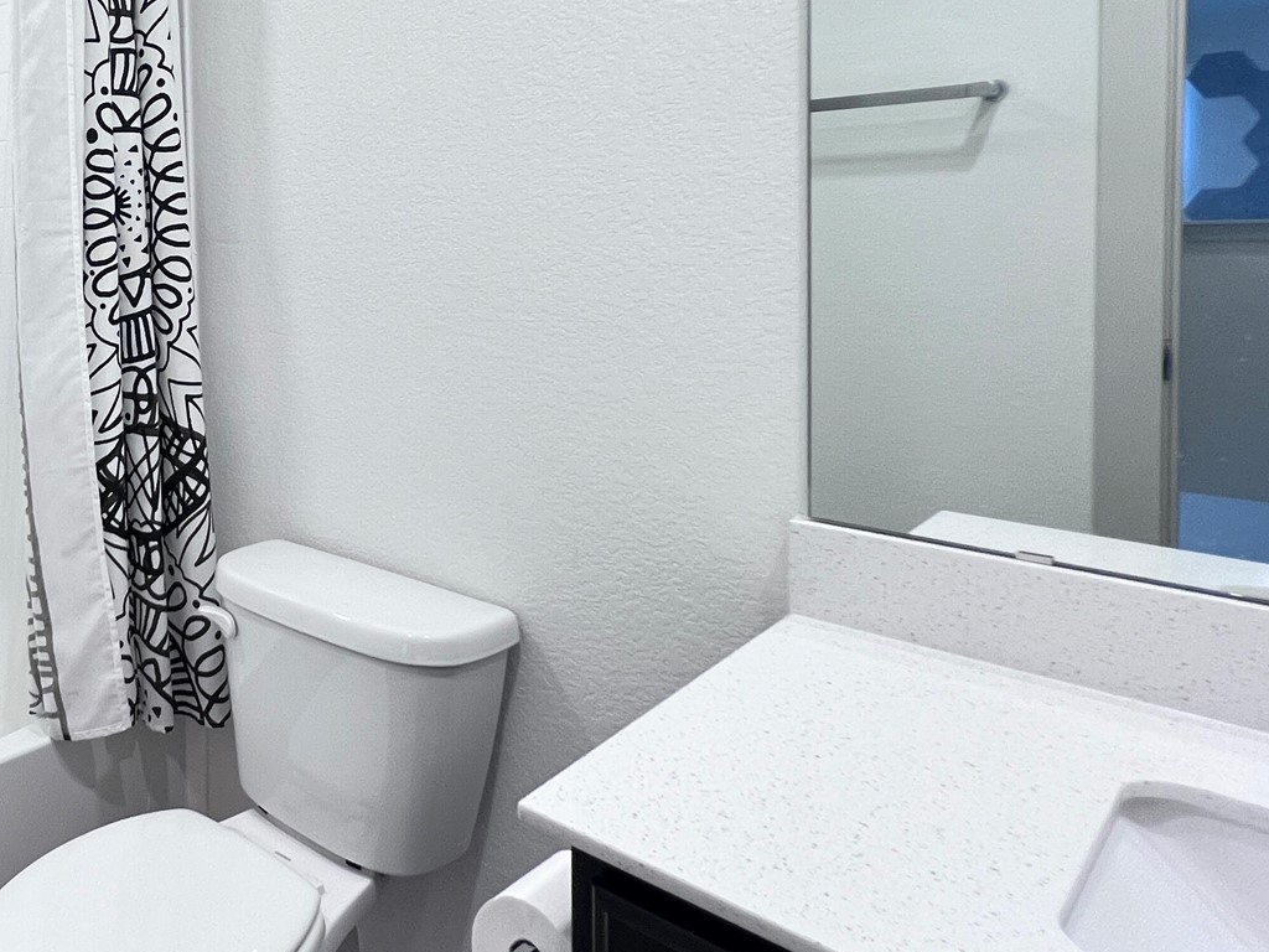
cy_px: 267
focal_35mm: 26
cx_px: 99
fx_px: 953
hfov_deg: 56.8
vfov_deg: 51.3
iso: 250
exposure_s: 1/120
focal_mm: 1.57
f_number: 1.8
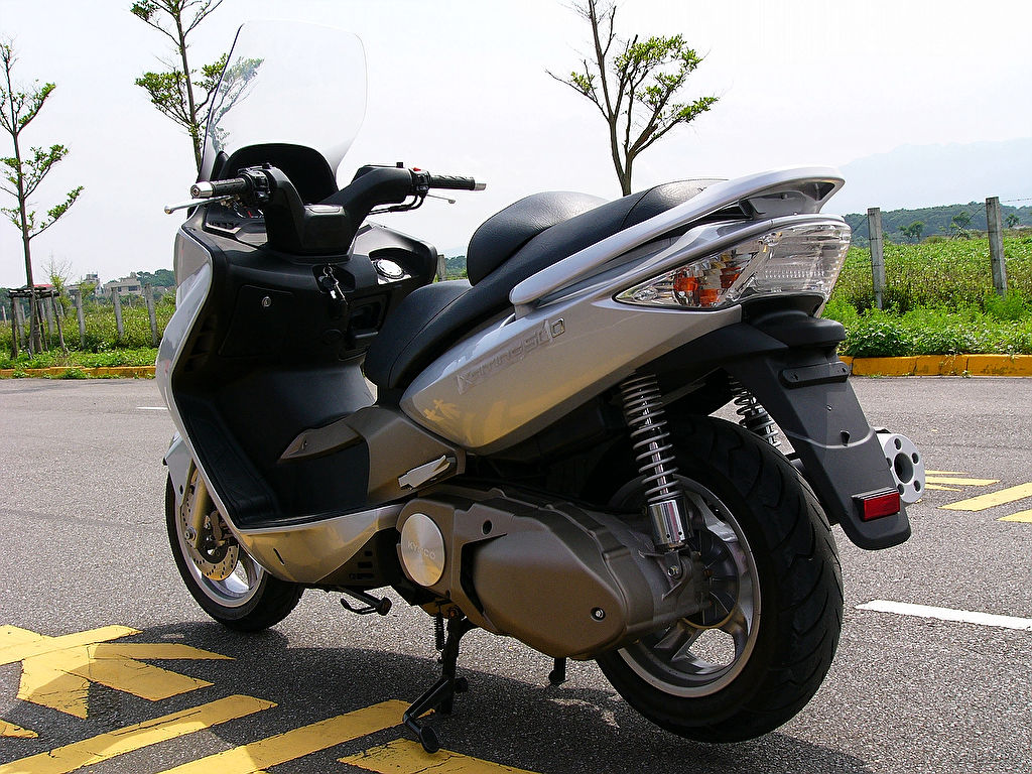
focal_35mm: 47
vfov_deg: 30.9
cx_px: 516
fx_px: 1401
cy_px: 387
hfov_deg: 40.4
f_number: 5.2
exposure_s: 1/320
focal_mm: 7.8
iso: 50
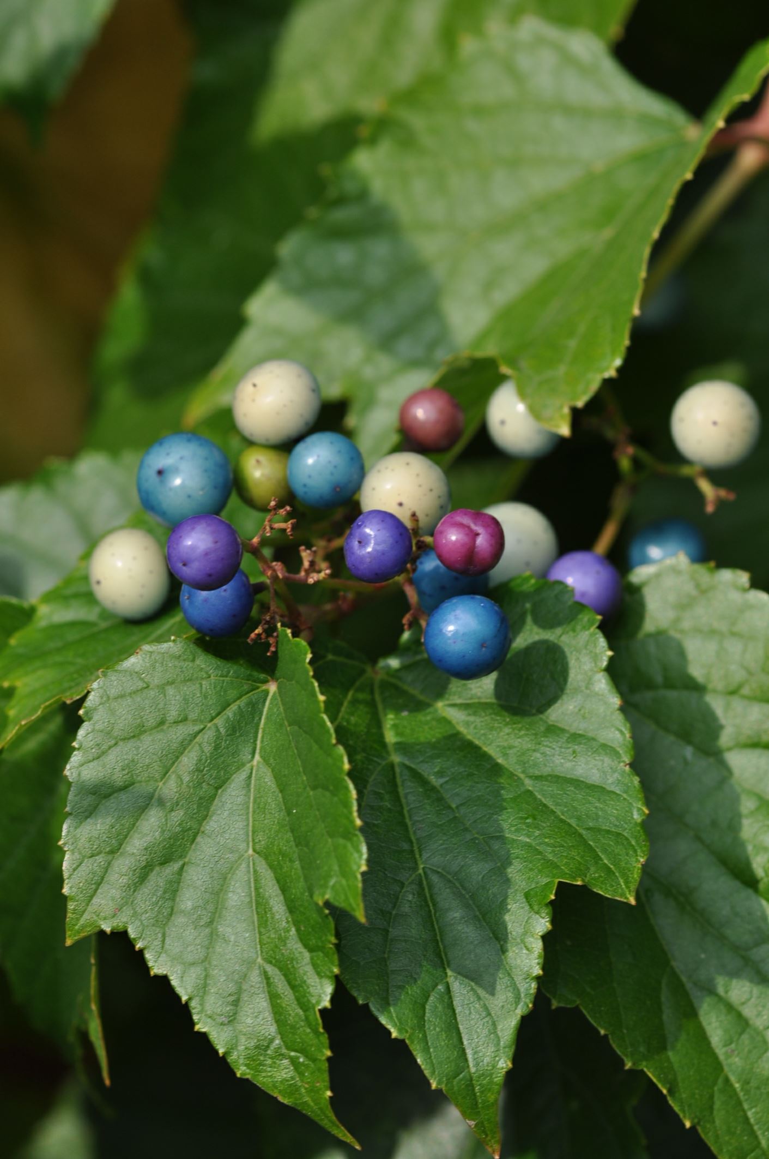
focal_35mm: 158
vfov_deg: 13.1
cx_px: 384
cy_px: 580
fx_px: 5060
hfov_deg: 8.7
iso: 200
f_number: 8
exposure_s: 1/160
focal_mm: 105
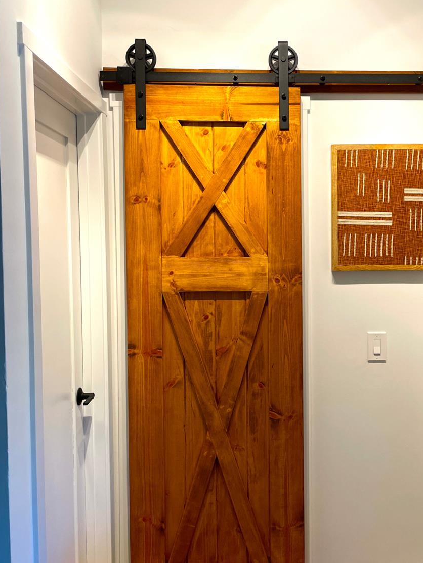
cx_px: 281
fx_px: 570
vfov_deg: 52.6
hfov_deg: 40.2
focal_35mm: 35
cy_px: 263
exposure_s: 1/60
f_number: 1.6
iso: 64
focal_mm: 4.2
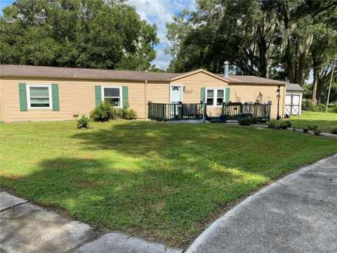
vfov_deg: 53.1
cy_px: 126
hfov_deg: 67.3
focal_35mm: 26
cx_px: 168
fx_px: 253
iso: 32
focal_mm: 4.25
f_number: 1.8
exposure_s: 1/1838
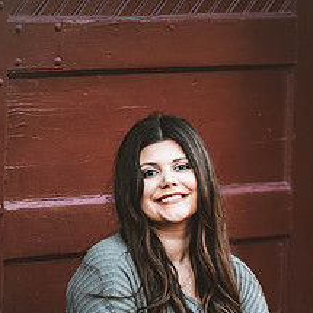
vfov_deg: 6.5
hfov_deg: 6.6
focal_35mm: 267
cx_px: 178
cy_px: 316
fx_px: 2731
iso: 400
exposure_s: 1/125
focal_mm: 150
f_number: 2.8
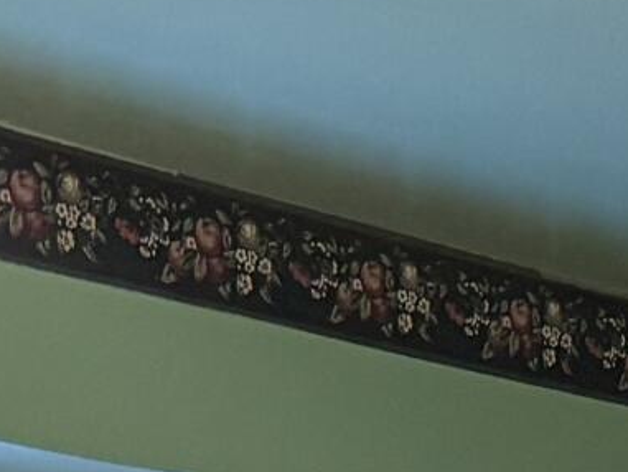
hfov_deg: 10.4
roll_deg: -0.3
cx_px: 644
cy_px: 1436
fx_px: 3430
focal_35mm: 189
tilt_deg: -6.6
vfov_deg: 7.0
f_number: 1.78
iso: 640
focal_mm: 6.76
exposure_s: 1/40
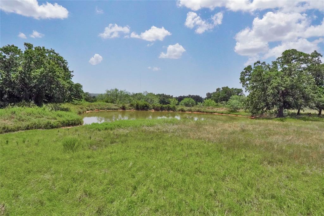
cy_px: 108
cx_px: 162
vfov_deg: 53.1
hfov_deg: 73.8
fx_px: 216
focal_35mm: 24
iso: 6400
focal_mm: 16
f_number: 18
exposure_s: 1/4000
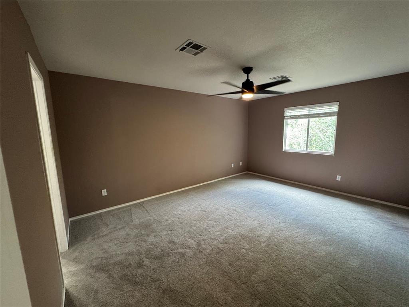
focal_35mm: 14
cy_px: 154
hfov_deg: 102.1
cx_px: 204
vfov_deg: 85.7
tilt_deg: -7.1
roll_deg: +0.3
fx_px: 165
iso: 500
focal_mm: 2.22
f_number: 2.2
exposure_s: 1/60
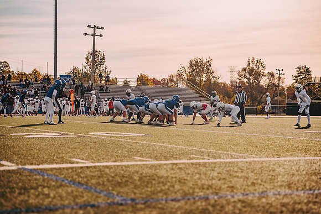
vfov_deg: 19.5
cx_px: 160
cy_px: 107
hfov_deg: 28.8
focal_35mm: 70
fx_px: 624
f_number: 2.8
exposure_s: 1/4000
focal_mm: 70
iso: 160
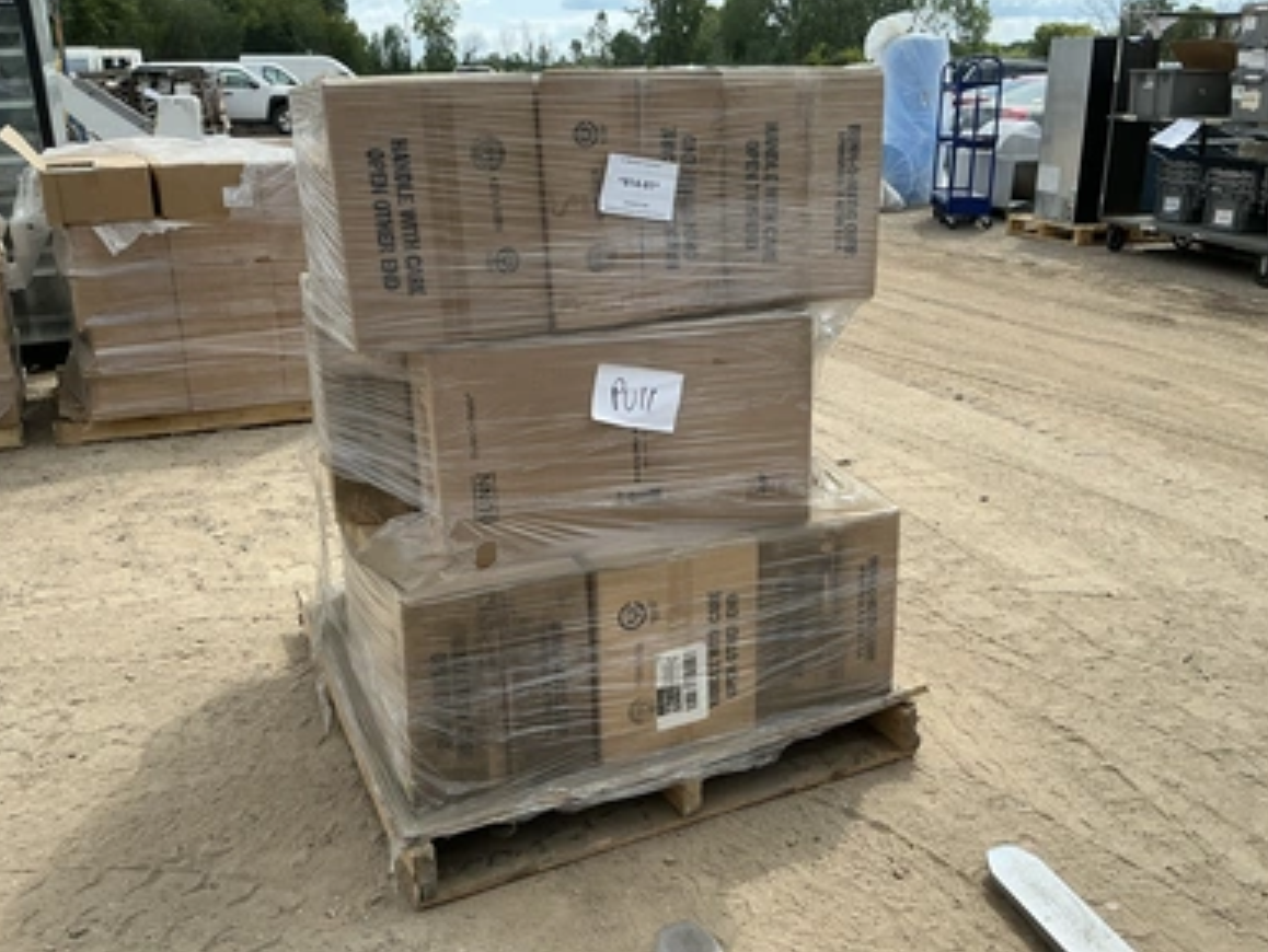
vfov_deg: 48.3
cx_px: 634
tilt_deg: -18.8
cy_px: 463
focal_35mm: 29
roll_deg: +0.5
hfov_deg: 61.6
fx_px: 1063
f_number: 1.8
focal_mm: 3
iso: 25
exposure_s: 1/1195
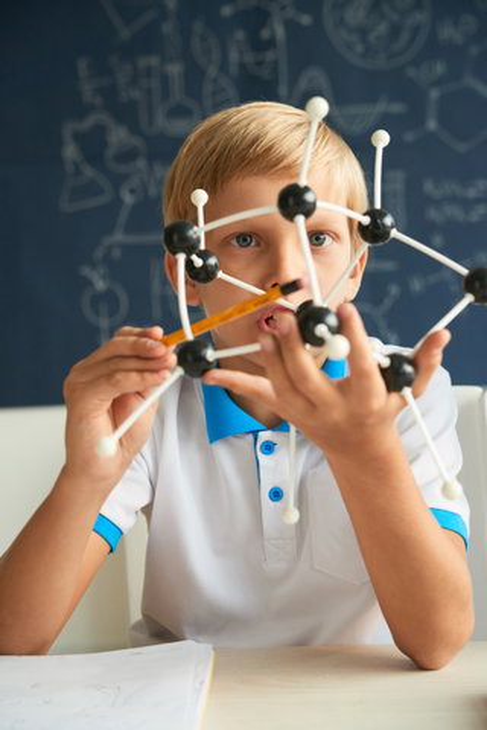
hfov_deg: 22.7
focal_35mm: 60
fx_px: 1216
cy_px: 365
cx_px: 244
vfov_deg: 33.4
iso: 800
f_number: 5.6
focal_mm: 60
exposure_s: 1/180
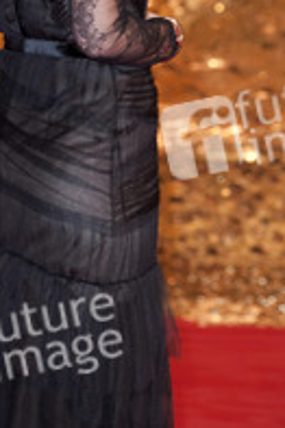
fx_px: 3021
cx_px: 75
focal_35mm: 254
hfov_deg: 5.4
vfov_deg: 8.1
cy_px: 20
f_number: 5.6
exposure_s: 1/160
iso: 1000
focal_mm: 125
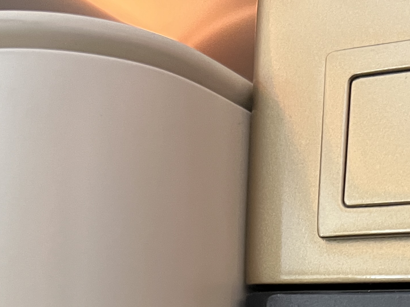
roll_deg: -1.1
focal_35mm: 73
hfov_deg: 26.5
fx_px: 865
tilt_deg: -4.8
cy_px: 429
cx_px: 276
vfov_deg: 18.4
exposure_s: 1/52
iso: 400
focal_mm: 5.7
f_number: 1.5
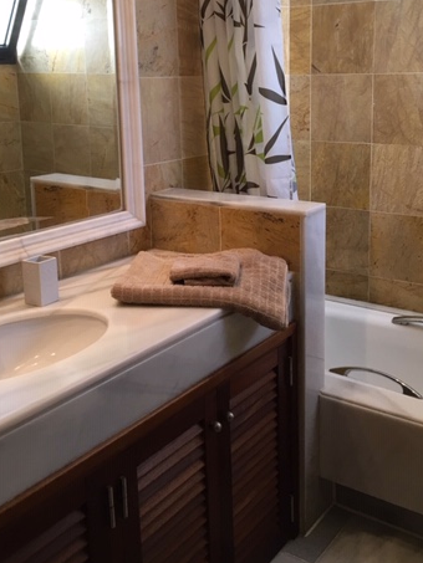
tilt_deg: -11.2
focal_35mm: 41
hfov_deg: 35.1
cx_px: 245
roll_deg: +0.5
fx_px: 668
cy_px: 199
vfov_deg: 45.2
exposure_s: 1/33
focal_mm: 4.15
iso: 50
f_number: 2.2
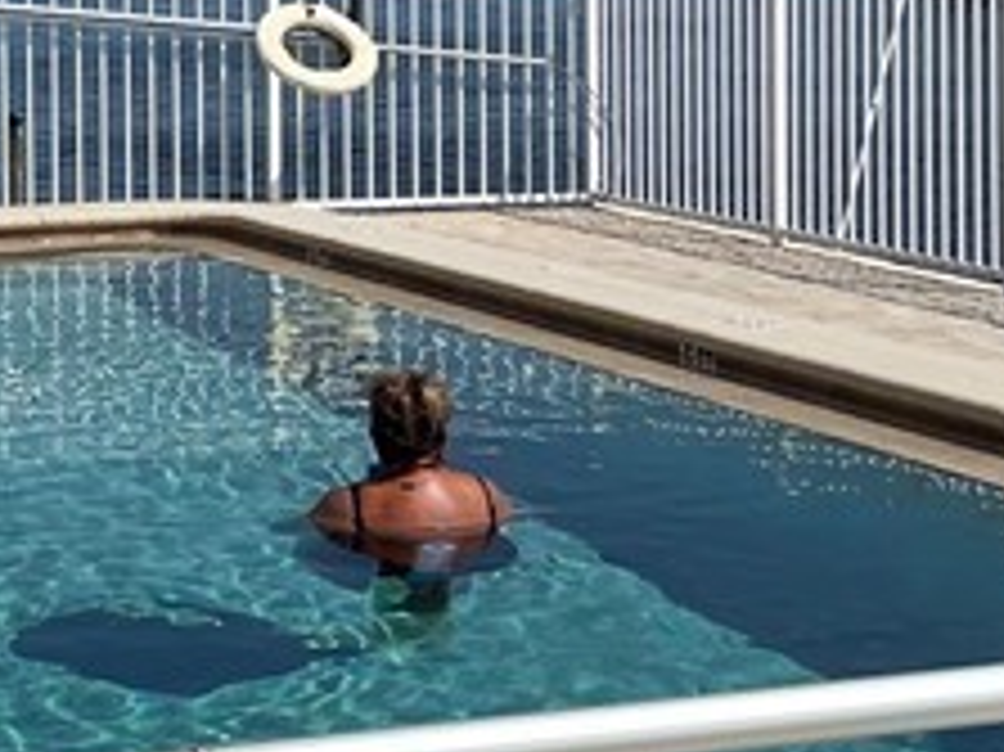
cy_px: -131
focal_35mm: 115
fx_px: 3334
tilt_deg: -0.2
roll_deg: +0.1
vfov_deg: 12.6
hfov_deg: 17.1
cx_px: 279
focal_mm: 5.1
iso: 32
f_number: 1.6
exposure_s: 1/7407
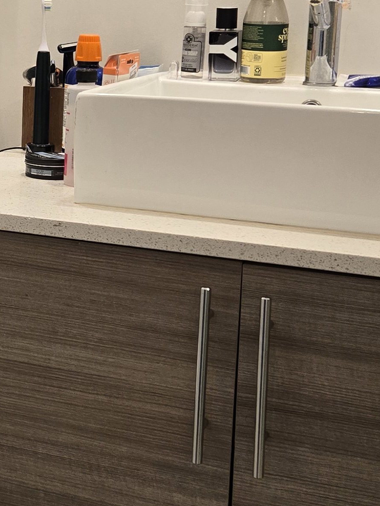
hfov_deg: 18.0
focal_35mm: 78
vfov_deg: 24.8
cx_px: -79
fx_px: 1141
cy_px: 131
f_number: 1.8
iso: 200
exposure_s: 1/120
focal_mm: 5.4
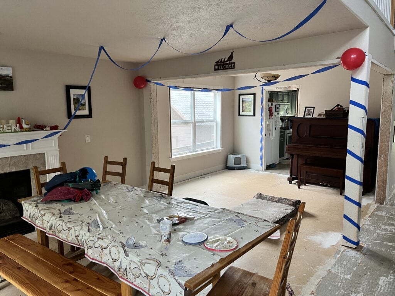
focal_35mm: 26
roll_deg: +0.3
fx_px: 297
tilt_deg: -7.7
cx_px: 198
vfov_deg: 53.1
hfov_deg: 67.3
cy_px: 148
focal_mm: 5.1
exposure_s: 1/60
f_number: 1.6
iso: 125
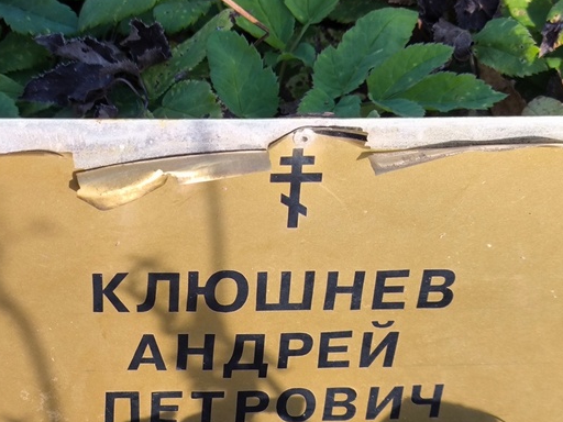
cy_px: 299
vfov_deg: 18.8
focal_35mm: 78
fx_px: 1269
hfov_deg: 25.0
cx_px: 234
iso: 50
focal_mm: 4.71
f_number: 1.7
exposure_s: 1/298
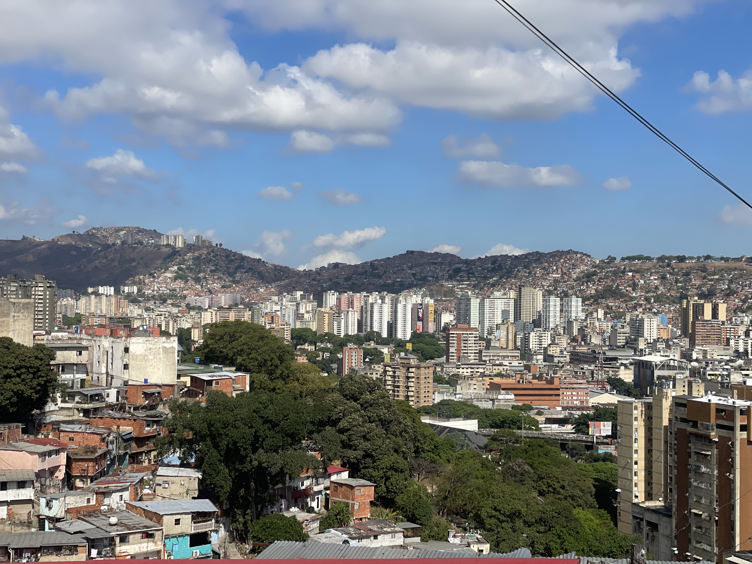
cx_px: 376
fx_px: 1130
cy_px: 282
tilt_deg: +1.6
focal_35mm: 52
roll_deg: -1.9
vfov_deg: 28.0
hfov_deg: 36.8
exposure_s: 1/2994
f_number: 2
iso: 25
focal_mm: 6
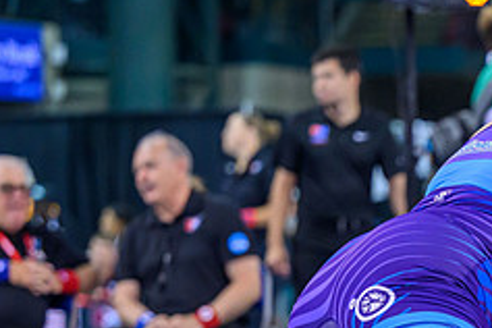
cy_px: 401
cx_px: 618
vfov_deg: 4.7
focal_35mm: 293
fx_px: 4004
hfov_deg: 7.0
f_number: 2.8
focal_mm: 98
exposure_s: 1/640
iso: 2000
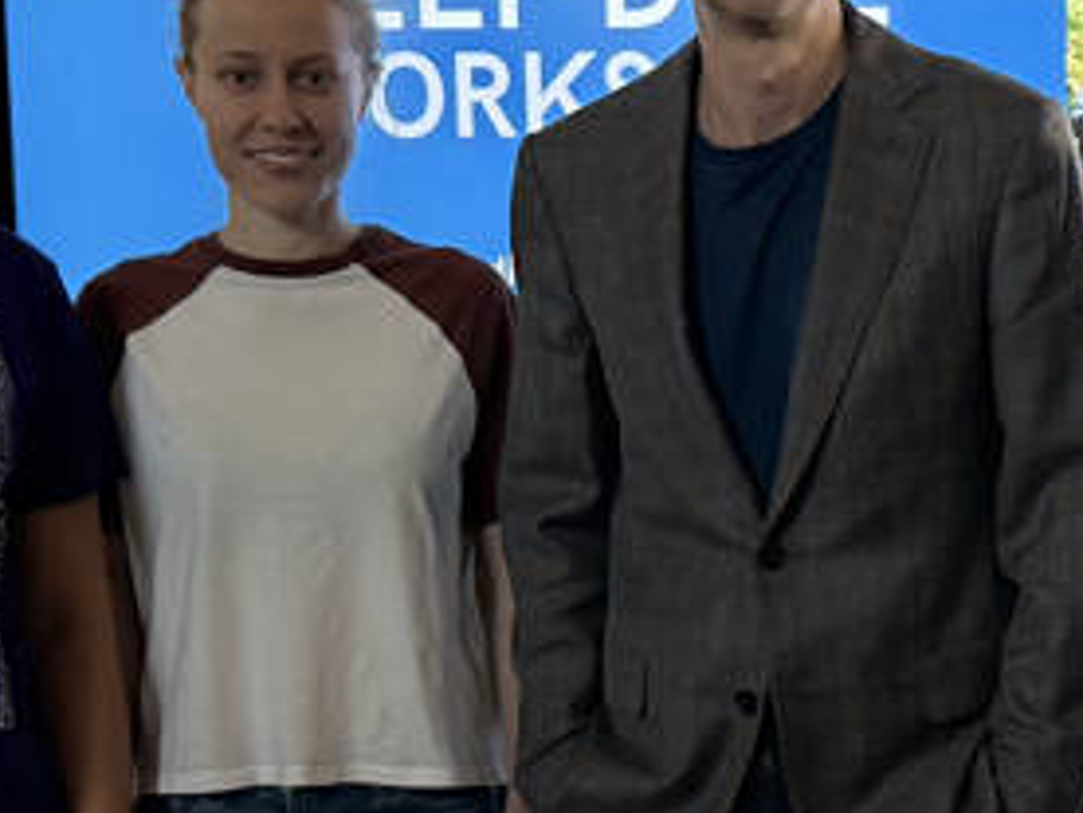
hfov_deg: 21.6
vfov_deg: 16.2
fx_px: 2784
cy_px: 860
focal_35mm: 89
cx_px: 946
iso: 200
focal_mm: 6.8
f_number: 1.8
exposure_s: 1/64
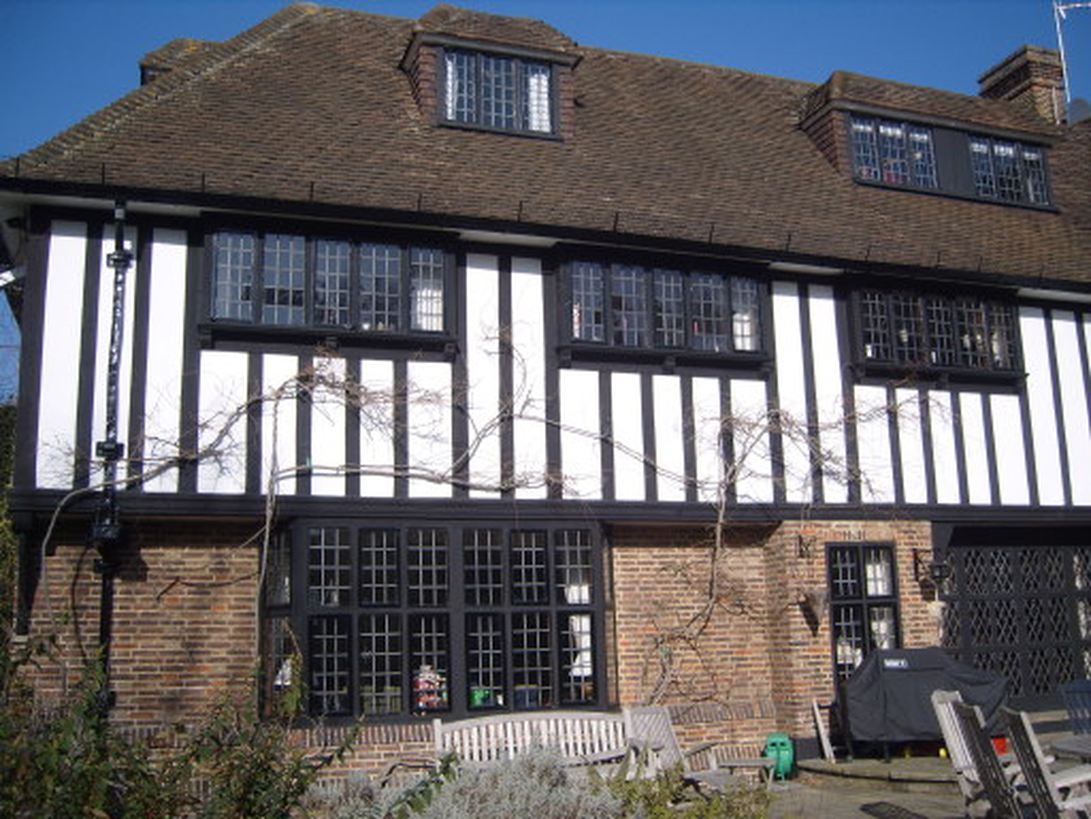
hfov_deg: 52.6
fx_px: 1103
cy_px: 410
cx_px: 546
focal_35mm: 35
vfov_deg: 40.7
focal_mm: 7.4
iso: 80
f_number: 7.1
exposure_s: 1/250
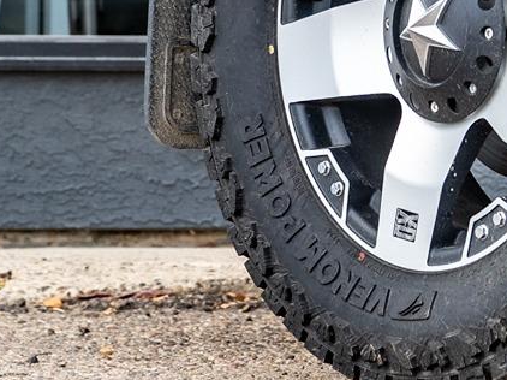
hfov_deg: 8.2
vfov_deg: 6.1
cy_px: -107
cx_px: 428
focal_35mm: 242
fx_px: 3542
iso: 320
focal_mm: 59
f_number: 4
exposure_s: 1/160
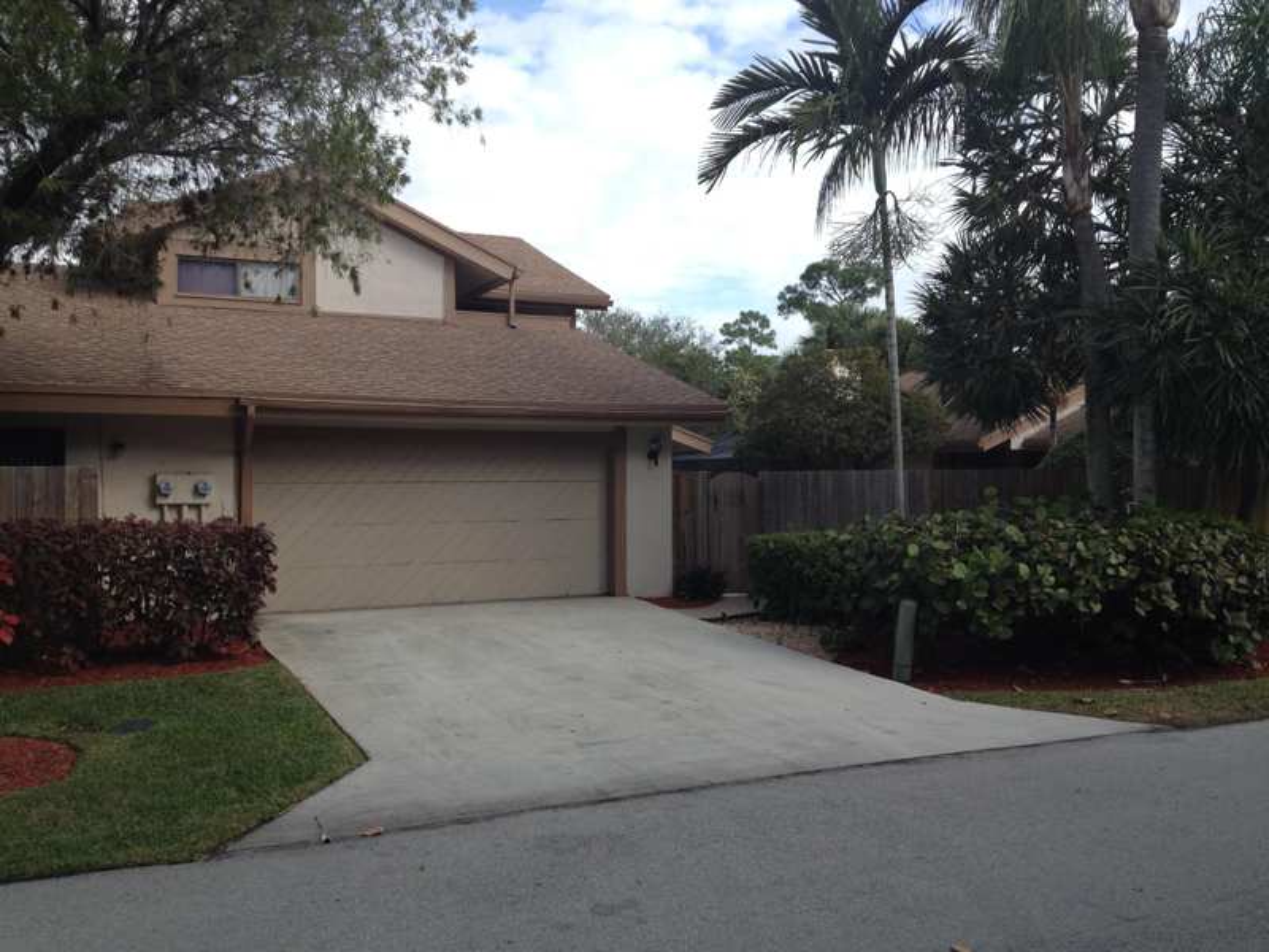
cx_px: 634
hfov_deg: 52.6
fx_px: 1283
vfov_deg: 40.7
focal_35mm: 35
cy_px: 476
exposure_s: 1/1004
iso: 50
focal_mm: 4.28
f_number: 2.4
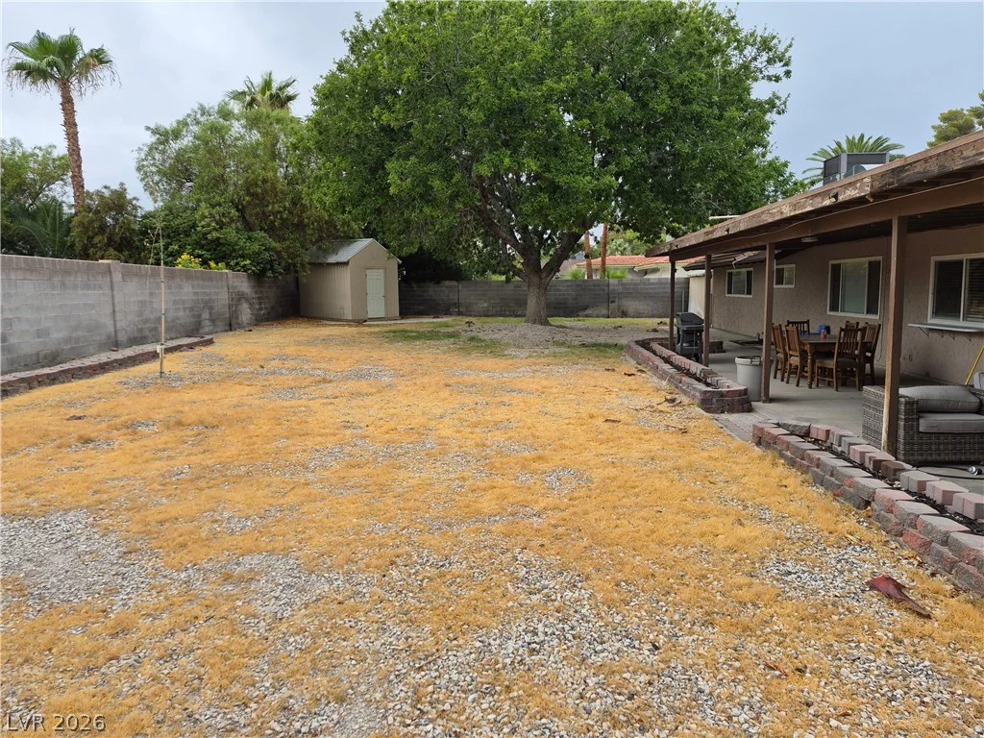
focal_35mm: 23
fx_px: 654
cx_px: 492
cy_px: 369
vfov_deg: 58.9
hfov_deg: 73.9
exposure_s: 1/724
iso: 80
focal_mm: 5.4
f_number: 1.8
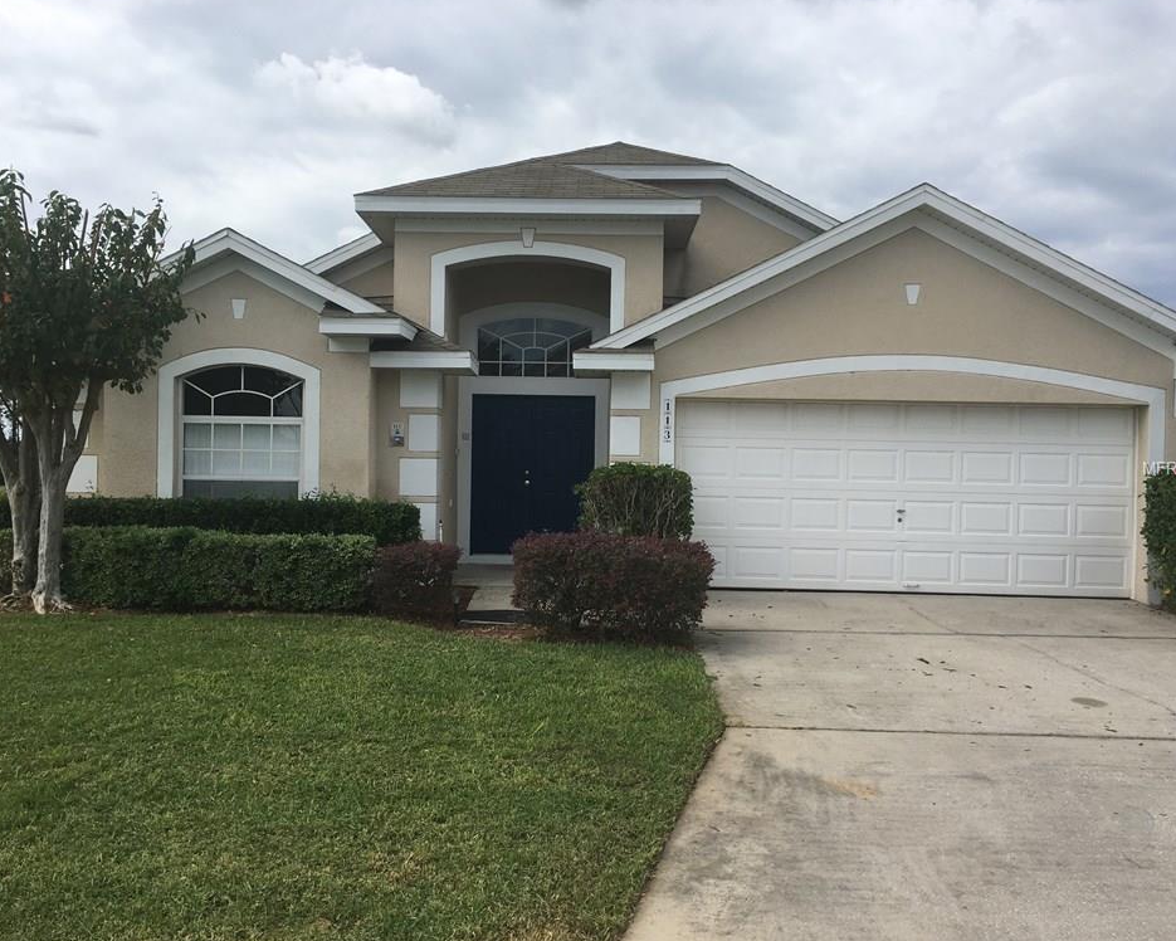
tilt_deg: -0.1
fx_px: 1079
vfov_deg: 47.1
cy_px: 469
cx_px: 575
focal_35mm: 31
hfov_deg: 57.2
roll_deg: -1.4
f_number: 2.2
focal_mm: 4.15
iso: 25
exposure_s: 1/1972
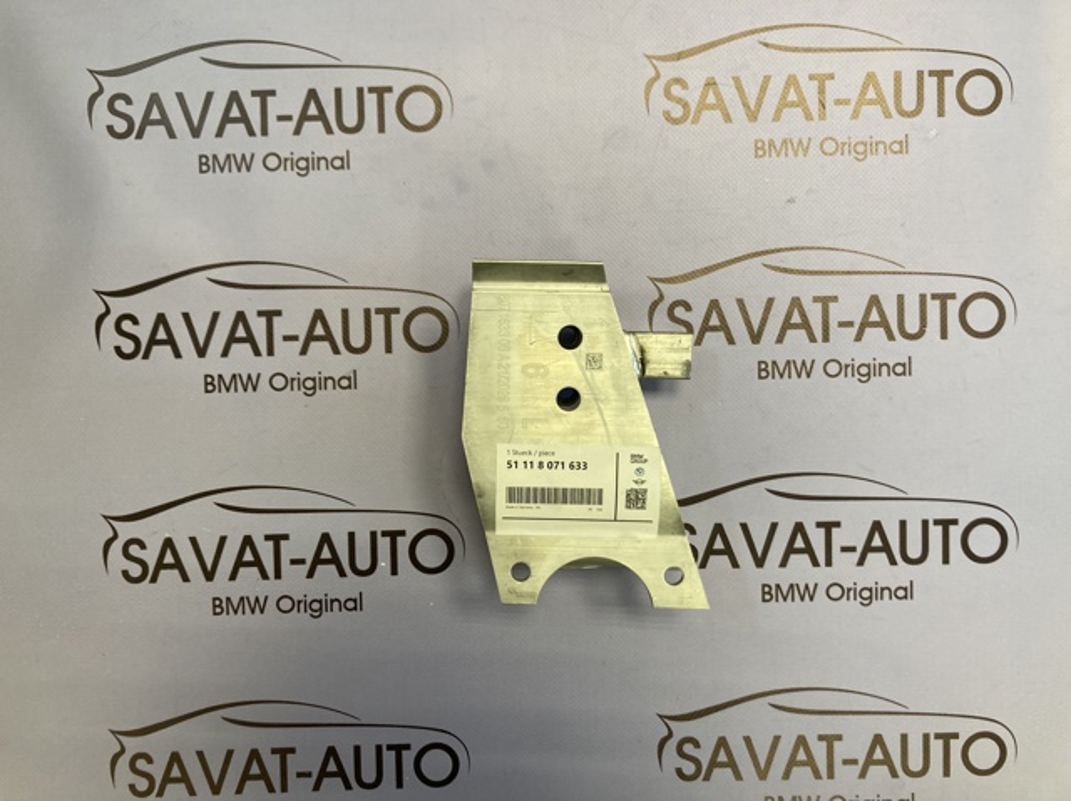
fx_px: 866
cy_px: 400
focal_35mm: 28
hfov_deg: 63.5
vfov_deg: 49.7
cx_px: 536
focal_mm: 3.99
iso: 80
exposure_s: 1/76
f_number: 1.8
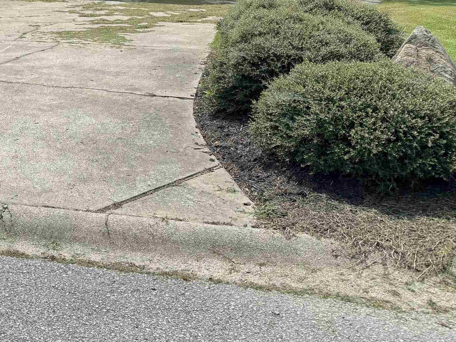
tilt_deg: -6.9
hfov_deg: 35.2
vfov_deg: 27.6
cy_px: 9
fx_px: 659
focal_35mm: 50
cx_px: 17
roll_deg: +0.5
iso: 80
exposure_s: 1/6410
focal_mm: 6.76
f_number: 1.78
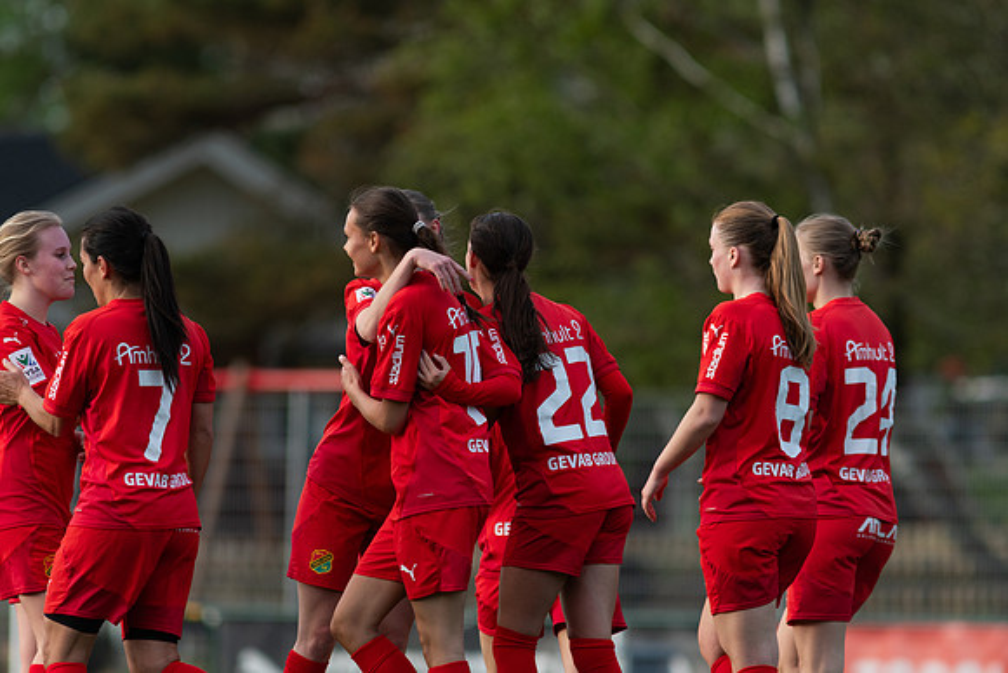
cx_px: 504
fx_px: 12602
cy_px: 336
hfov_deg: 4.6
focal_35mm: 450
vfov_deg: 3.1
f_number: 3.2
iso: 400
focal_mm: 300
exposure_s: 1/1600
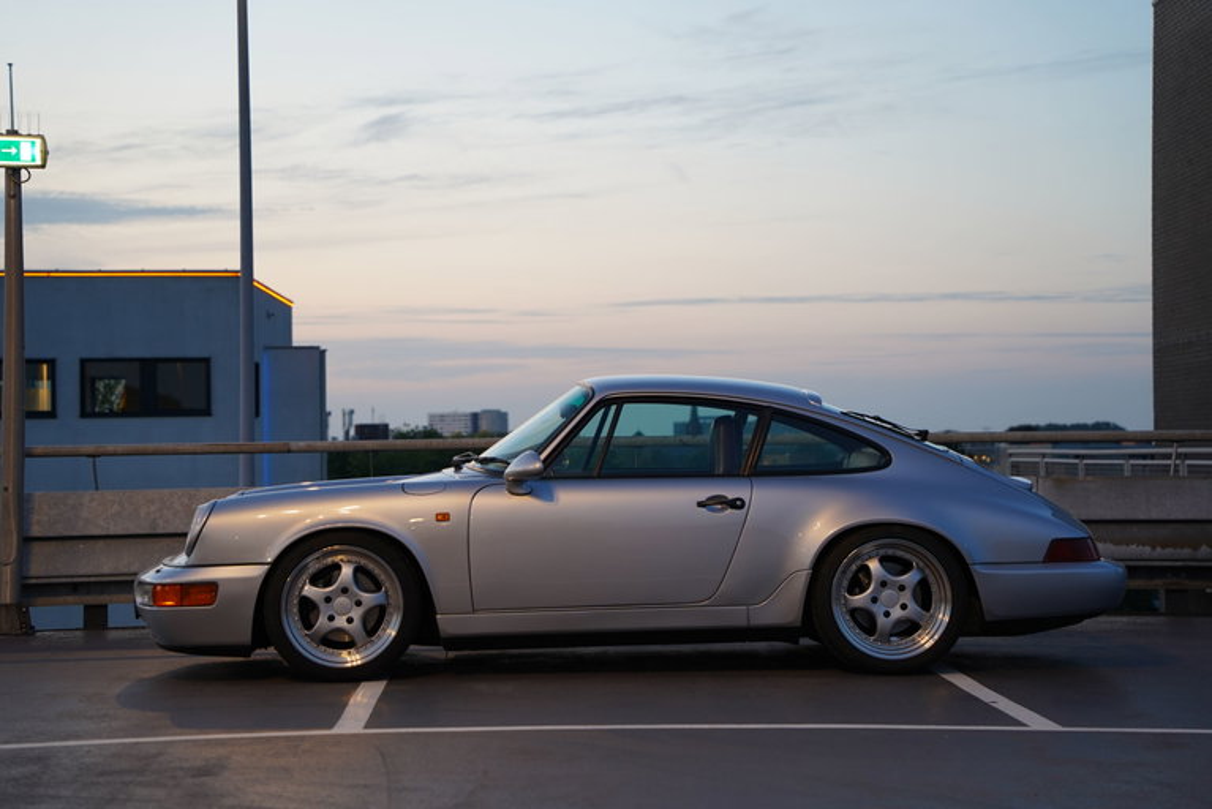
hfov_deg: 26.0
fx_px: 2627
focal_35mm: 78
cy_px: 404
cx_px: 606
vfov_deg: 17.5
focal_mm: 78
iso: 800
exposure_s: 1/30
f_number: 4
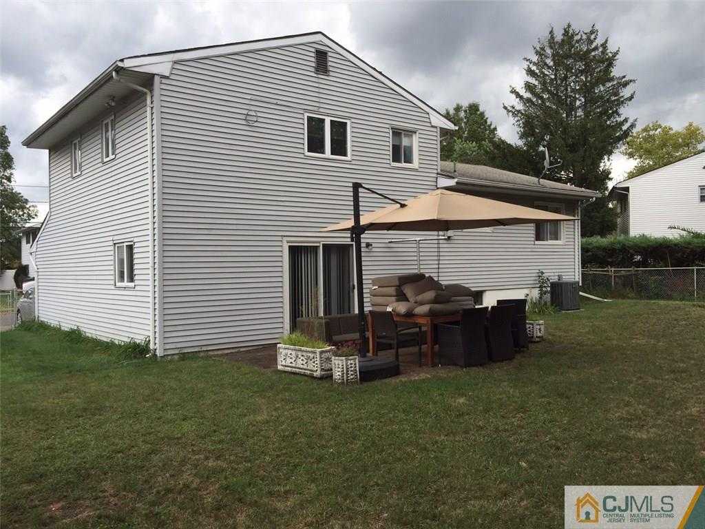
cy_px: 264
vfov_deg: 48.2
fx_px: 591
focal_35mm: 29
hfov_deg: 61.7
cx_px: 352
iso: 32
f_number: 2.2
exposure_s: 1/455
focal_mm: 4.15
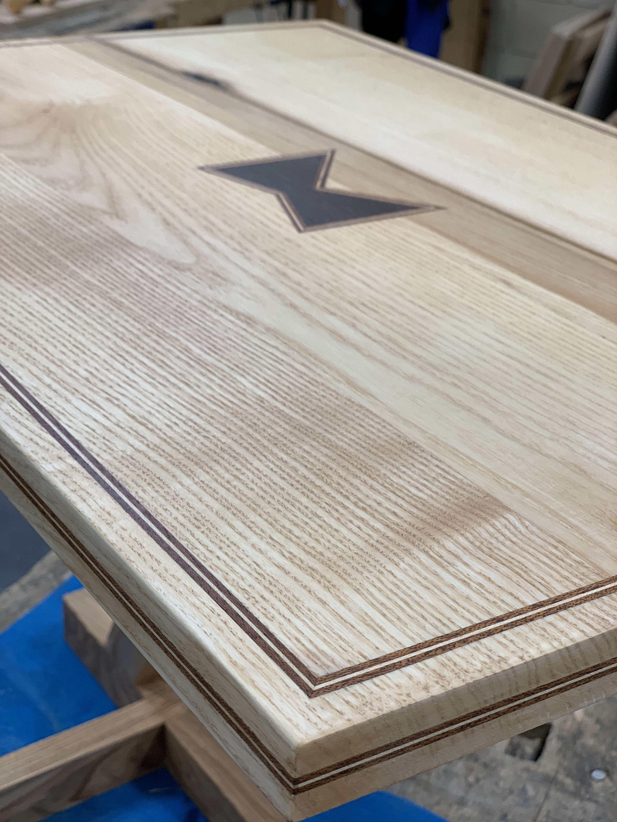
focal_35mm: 52
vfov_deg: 36.8
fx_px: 1236
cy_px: 411
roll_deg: -3.7
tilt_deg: -28.8
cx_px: 308
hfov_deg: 28.0
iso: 64
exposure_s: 1/50
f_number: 2.4
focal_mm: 6
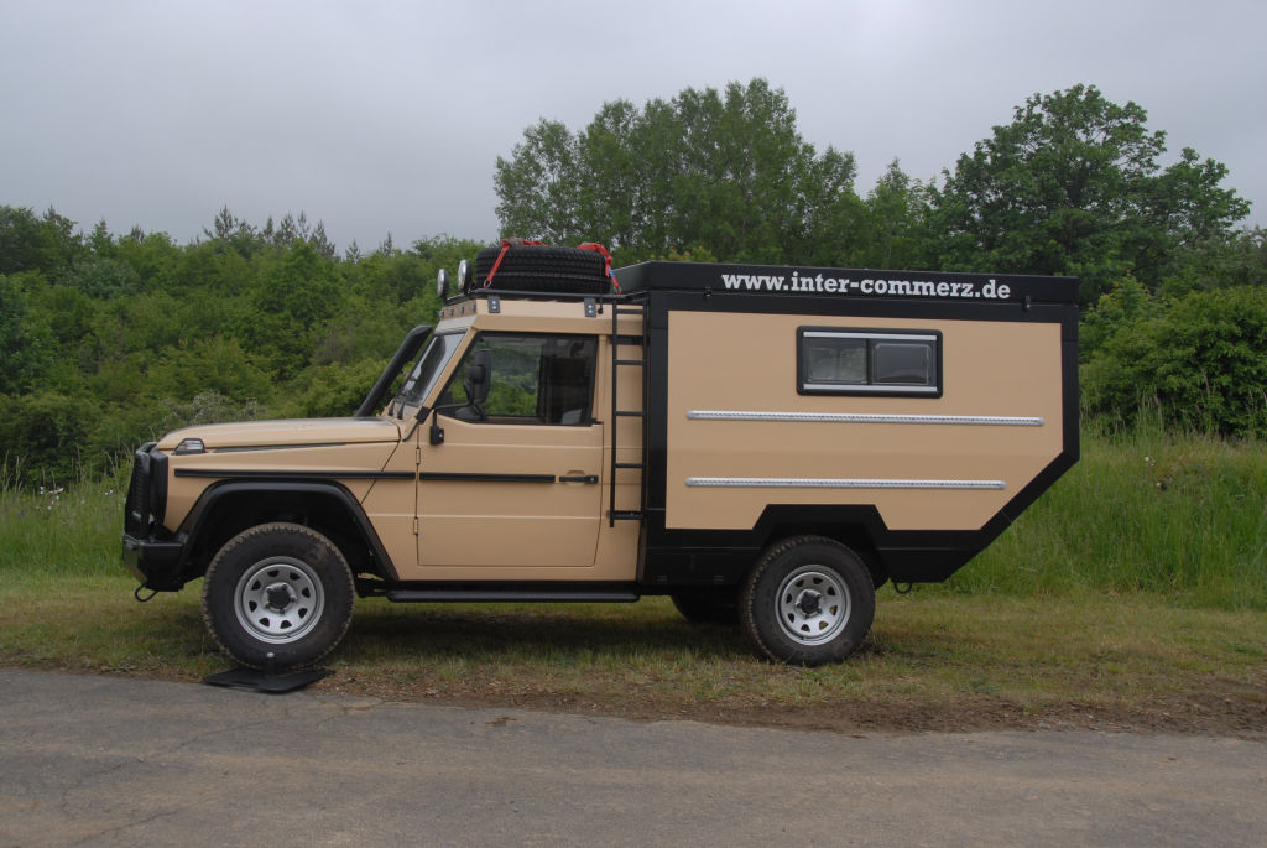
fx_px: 1638
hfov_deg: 42.3
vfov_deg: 29.0
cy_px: 424
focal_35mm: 46
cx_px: 634
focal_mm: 31
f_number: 9
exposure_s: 1/320
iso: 200
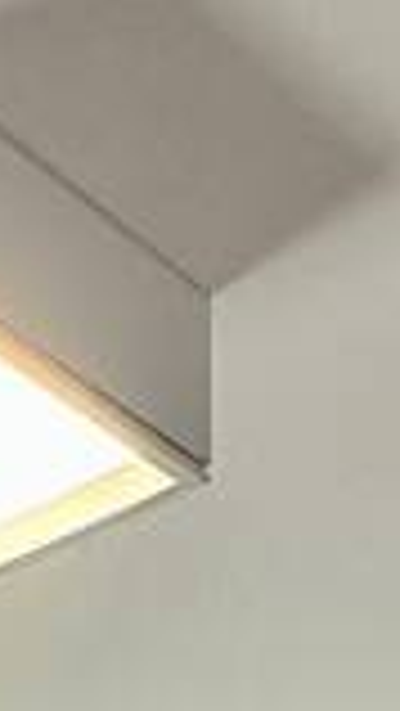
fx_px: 2618
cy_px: 1886
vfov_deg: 11.6
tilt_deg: +0.5
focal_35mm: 139
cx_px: -310
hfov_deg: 8.4
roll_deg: -0.9
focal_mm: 2.22
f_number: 2.2
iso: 160
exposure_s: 1/120
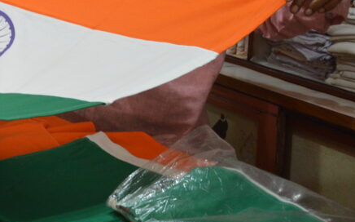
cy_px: -2
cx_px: -72
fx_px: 977
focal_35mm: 101
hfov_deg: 19.4
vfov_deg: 12.8
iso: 800
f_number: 3.8
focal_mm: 24
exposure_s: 1/60
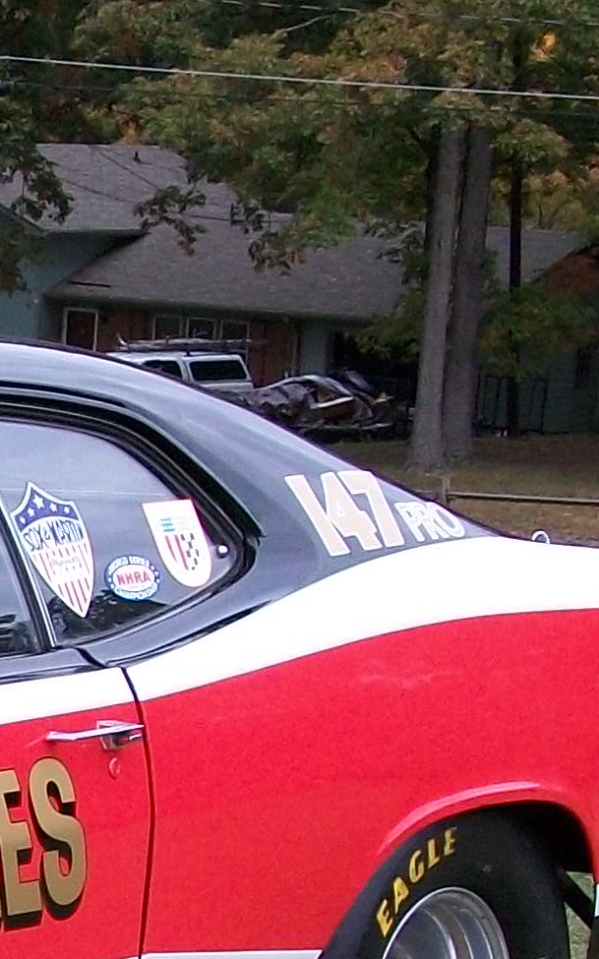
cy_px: 973
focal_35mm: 151
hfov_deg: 8.1
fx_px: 3946
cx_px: -804
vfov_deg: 13.6
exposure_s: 1/320
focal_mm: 7.1
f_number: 3.2
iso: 80
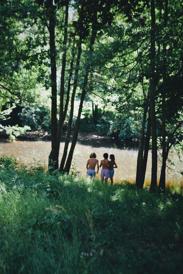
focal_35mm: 36
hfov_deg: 36.9
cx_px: 92
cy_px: 137
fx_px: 274
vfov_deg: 53.1
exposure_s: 1/4000
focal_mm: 24
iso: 800
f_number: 1.4
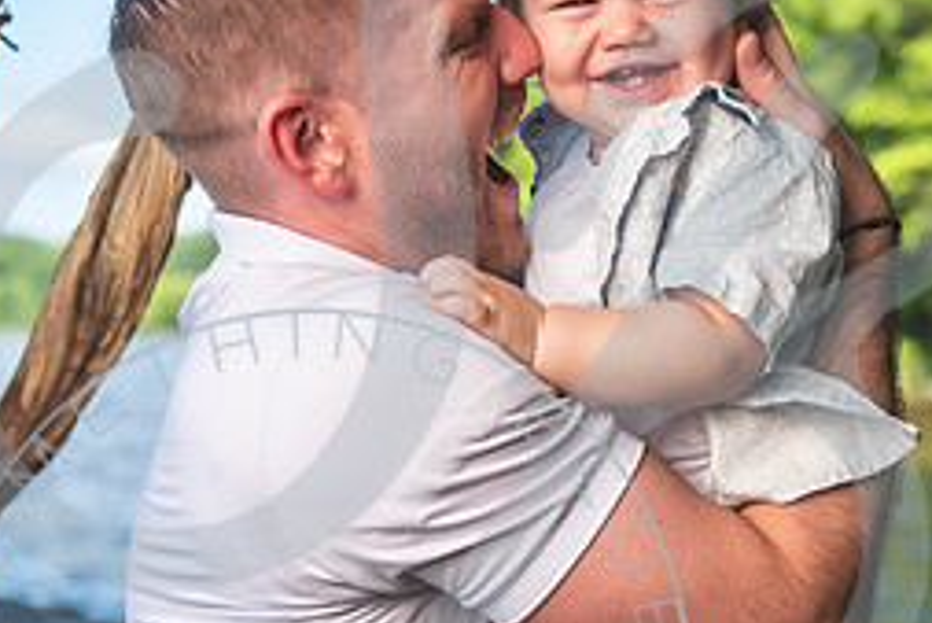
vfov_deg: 16.5
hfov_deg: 24.5
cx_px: 495
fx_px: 2150
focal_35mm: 83
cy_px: 378
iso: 100
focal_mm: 36
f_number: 2.8
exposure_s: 1/800
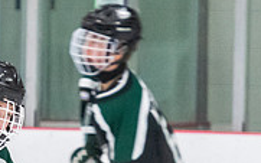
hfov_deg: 2.0
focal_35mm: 1029
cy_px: 276
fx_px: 7317
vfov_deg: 1.3
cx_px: -49
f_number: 3.2
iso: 3200
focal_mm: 160
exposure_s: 1/640
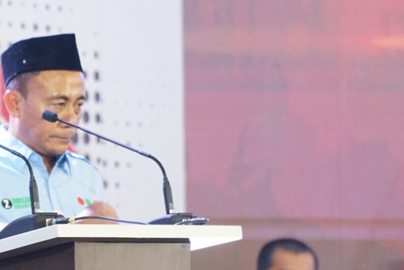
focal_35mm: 497
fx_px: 5584
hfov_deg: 4.1
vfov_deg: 2.8
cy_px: 197
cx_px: 33
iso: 4000
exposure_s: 1/200
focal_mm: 200
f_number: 4
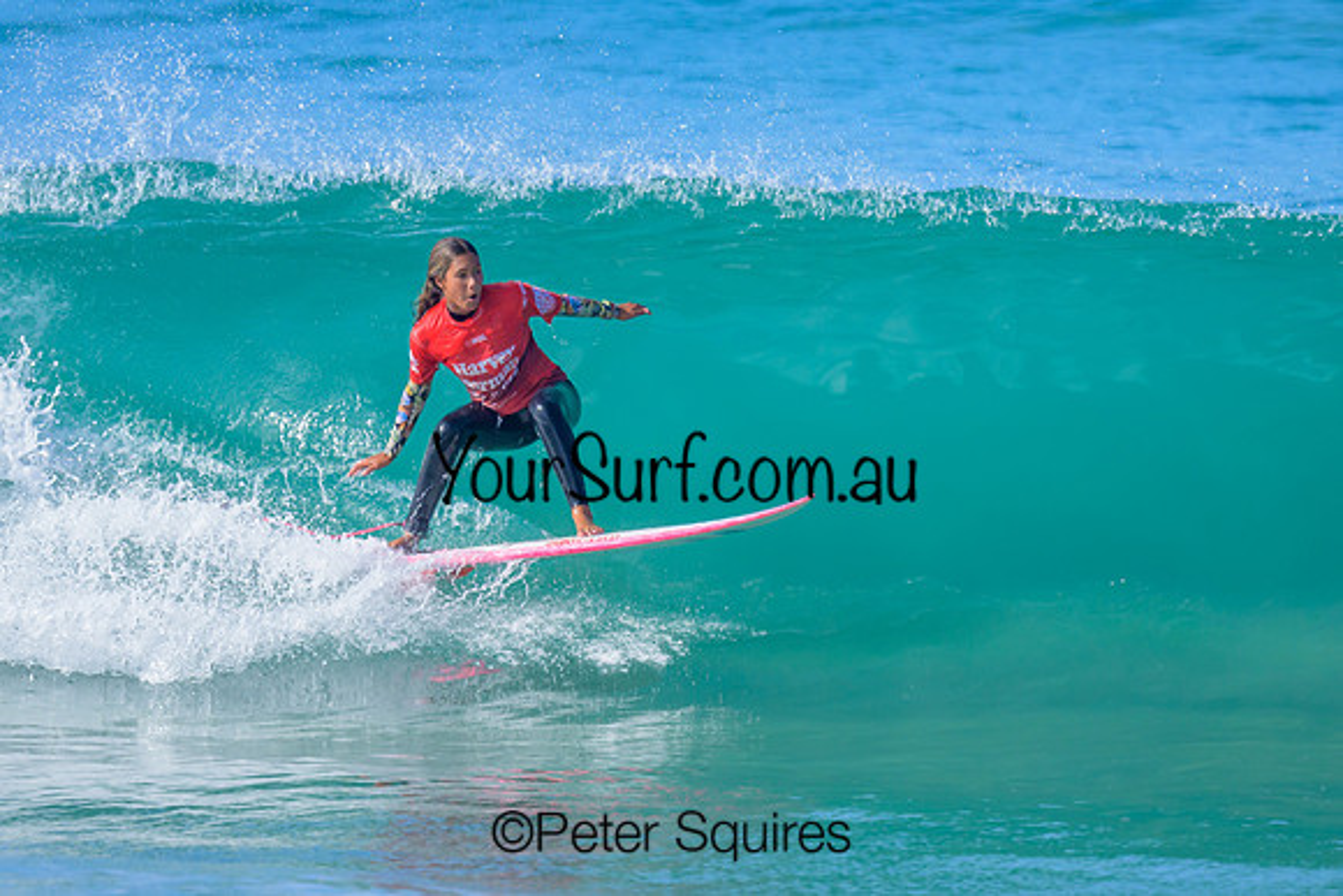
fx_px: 40984
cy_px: 360
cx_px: 614
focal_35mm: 1098
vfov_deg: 1.3
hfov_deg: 1.9
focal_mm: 800
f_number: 6.3
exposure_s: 1/2000
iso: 560
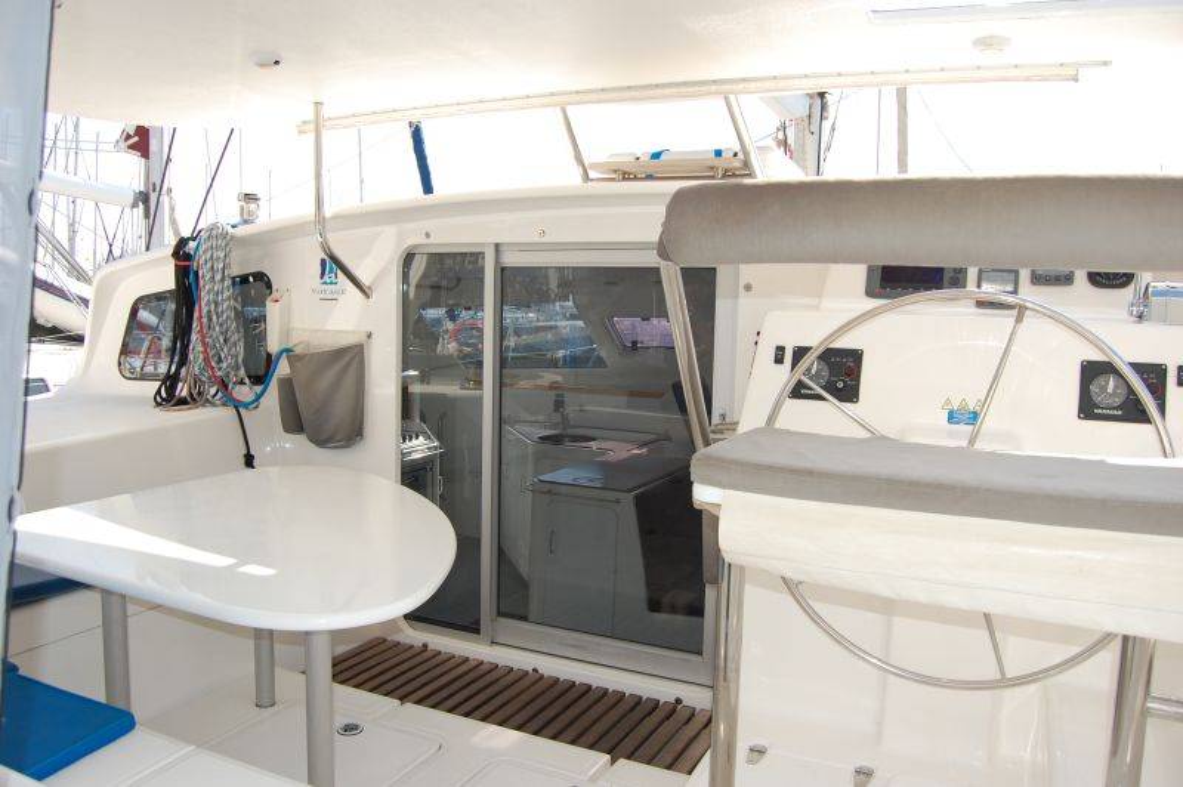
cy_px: 394
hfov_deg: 67.4
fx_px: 886
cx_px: 592
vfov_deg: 47.9
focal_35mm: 27
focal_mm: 18
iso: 200
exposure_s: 1/500
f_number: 5.6
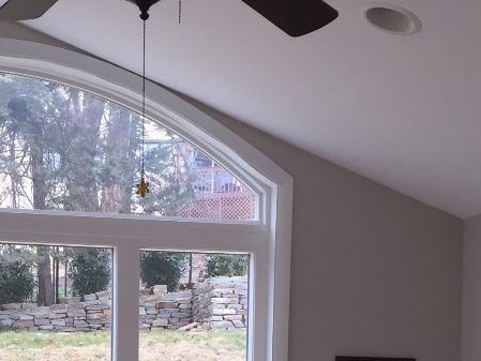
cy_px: 516
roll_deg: -0.5
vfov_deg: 14.9
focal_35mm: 93
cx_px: 102
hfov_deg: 20.9
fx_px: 1293
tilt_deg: -3.9
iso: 50
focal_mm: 4.15
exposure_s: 1/120
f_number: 2.2
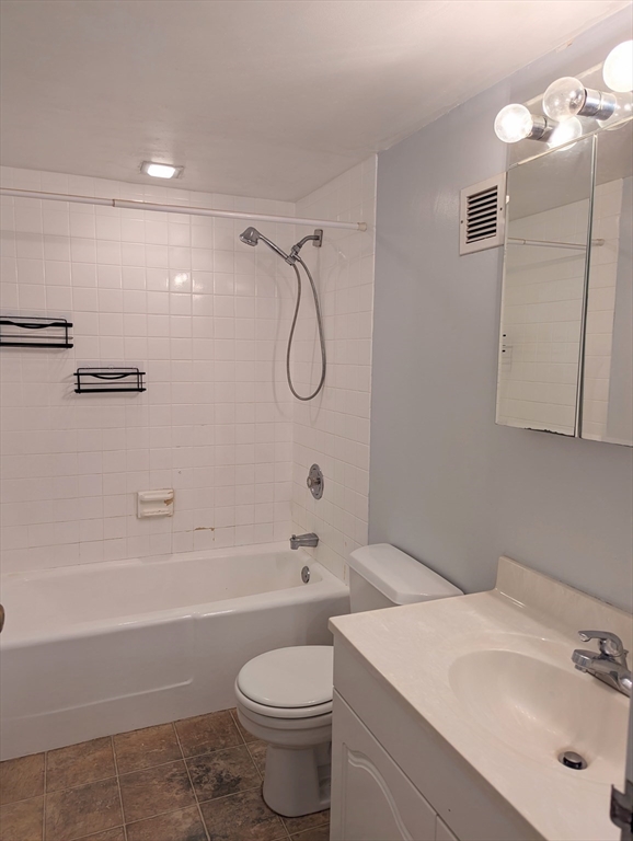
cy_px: 420
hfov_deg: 56.9
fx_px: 584
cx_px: 316
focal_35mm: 24
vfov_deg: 71.5
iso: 148
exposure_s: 1/60
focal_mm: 6.81
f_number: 1.85
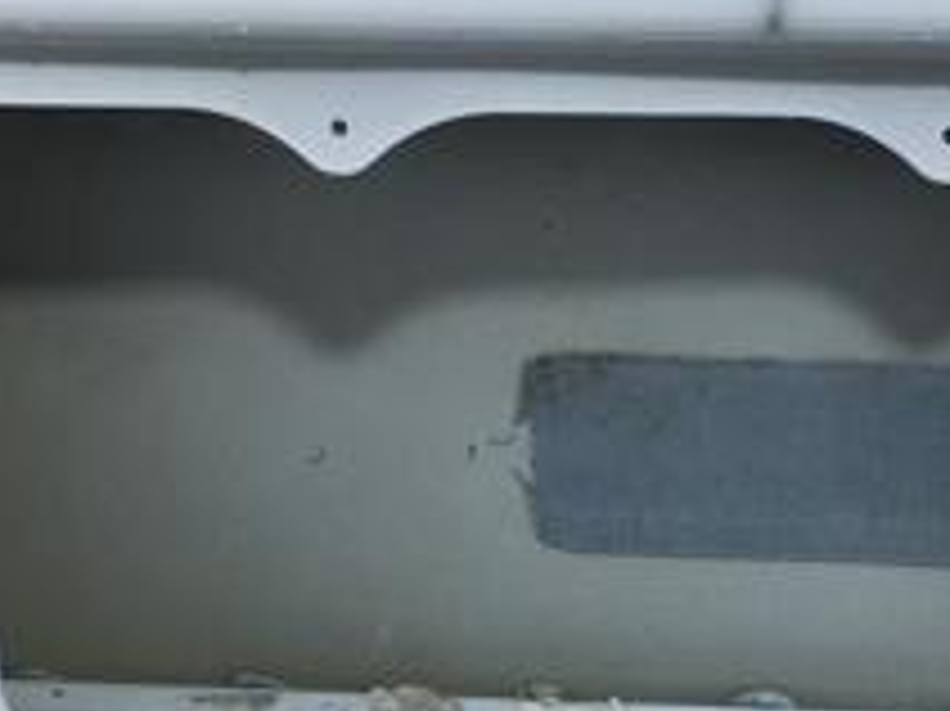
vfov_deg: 16.6
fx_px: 2414
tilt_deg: -35.1
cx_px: 608
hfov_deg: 22.2
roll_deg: -1.7
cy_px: 626
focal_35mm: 88
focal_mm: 4.15
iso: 25
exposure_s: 1/255
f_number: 2.2
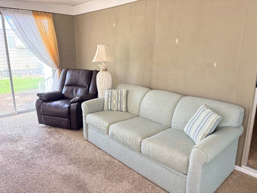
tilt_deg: -13.8
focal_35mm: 26
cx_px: 128
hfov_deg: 67.3
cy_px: 96
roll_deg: -0.3
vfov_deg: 53.0
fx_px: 193
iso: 125
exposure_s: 1/82
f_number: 1.6
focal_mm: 5.96
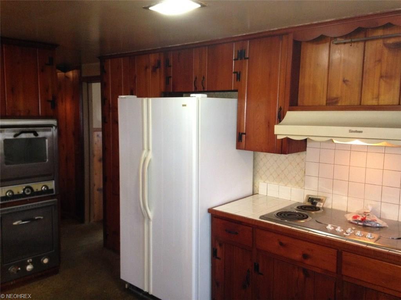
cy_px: 150
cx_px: 200
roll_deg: -1.4
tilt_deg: -7.4
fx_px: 382
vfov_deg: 42.9
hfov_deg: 55.4
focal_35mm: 33
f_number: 2.4
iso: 250
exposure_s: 1/16
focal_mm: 4.12
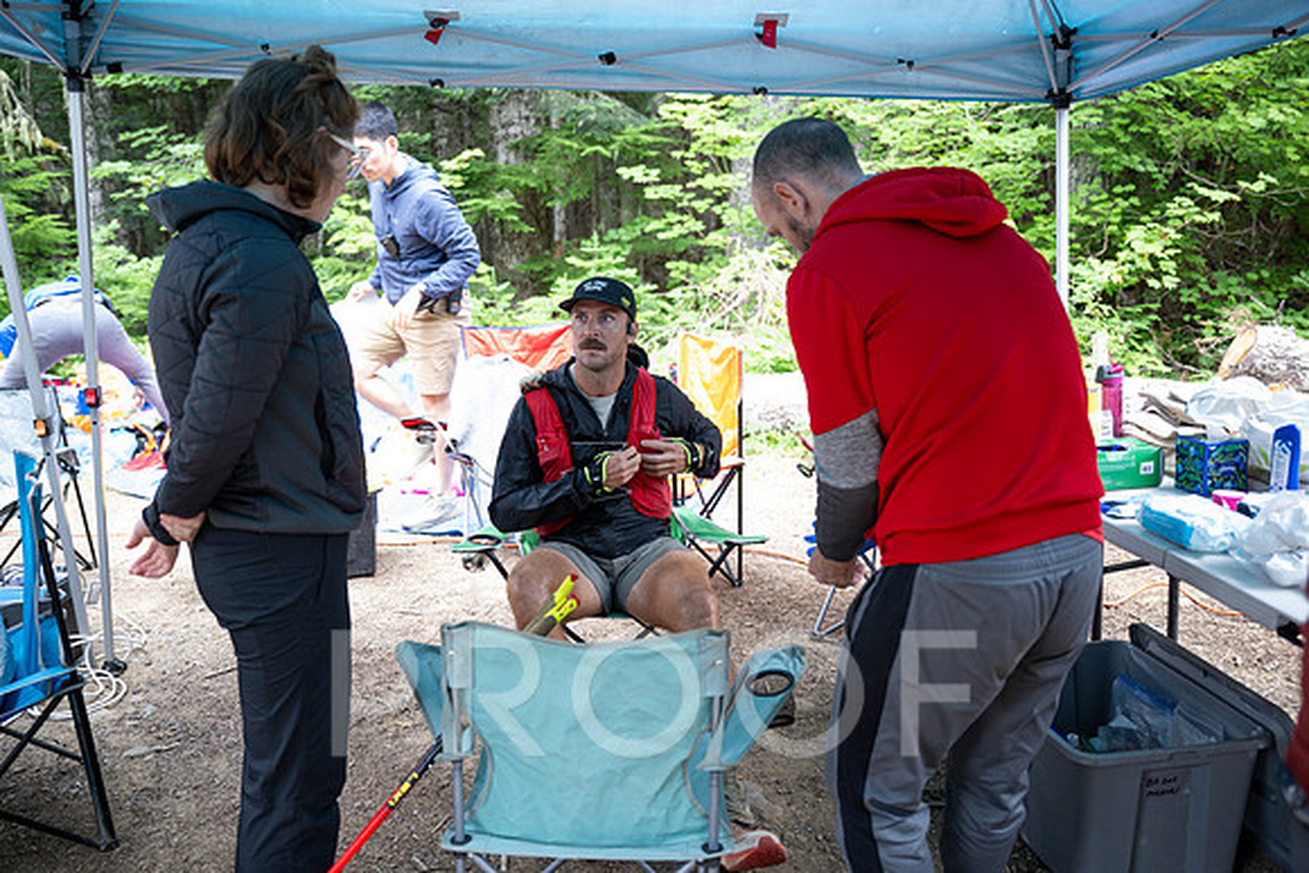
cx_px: 654
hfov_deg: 63.6
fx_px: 1055
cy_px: 436
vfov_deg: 45.0
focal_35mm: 29
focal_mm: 29
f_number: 2.8
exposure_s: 1/60
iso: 1250
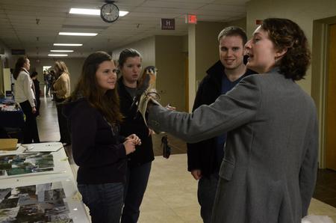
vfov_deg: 35.3
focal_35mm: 38
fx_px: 349
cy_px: 112
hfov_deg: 51.4
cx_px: 168
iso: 3200
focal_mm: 25
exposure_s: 1/200
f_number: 4
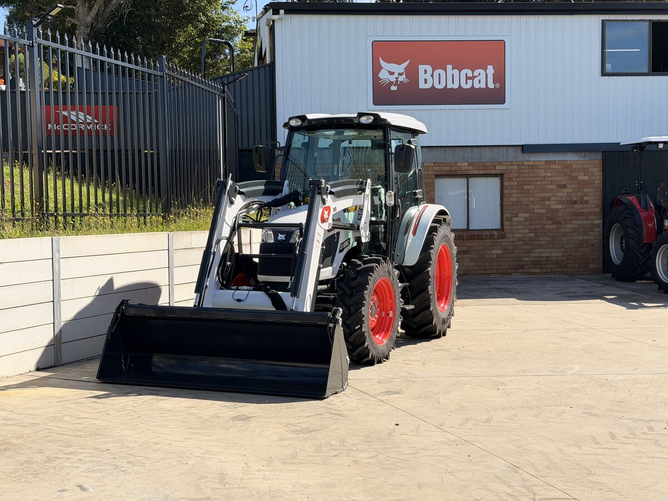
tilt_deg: -2.5
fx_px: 926
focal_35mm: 48
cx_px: 334
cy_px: 250
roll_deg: +1.9
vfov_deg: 30.3
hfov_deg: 39.7
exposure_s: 1/3704
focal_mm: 6.76
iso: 64
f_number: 1.78
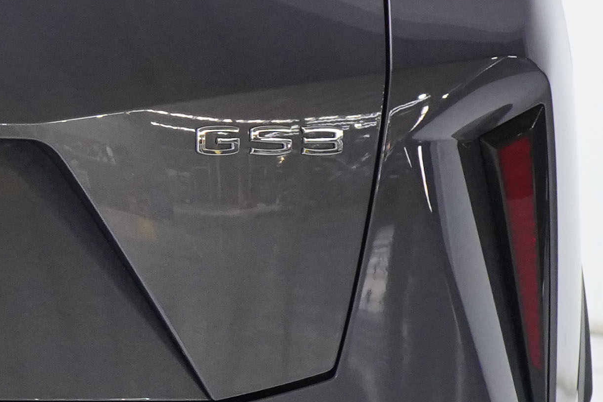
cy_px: 139
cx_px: -404
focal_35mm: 261
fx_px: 4371
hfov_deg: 7.7
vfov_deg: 5.3
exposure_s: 1/250
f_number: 5.6
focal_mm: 53
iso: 2500
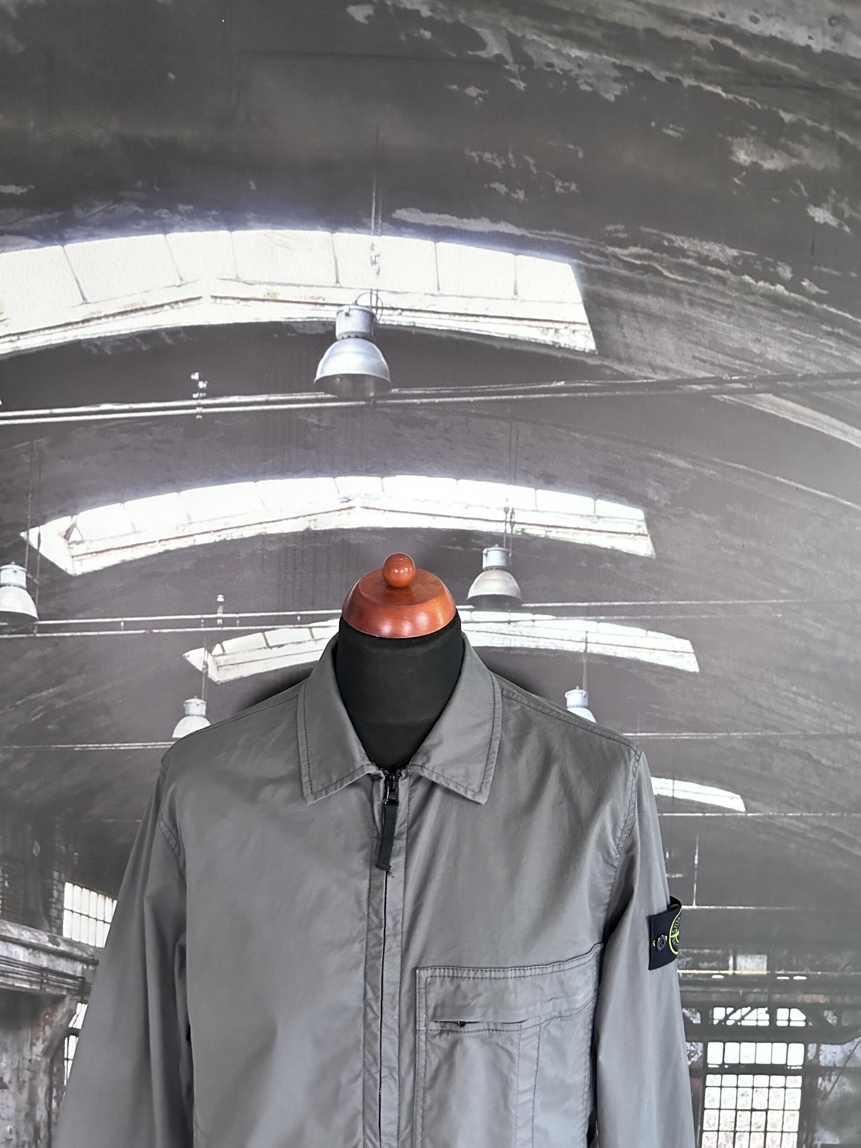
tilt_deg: -6.5
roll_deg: -1.7
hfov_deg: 53.1
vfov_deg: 67.3
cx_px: 430
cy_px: 574
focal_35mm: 26
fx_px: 862
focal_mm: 5.7
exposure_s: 1/33
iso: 500
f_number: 1.5
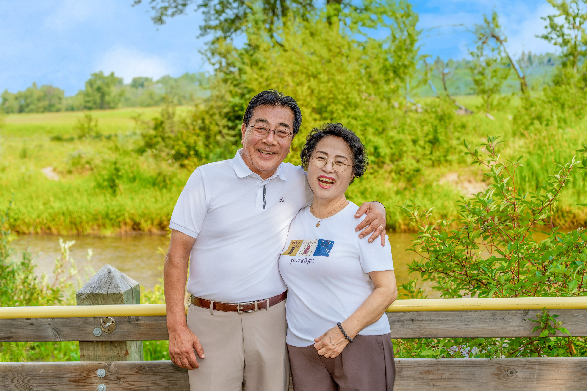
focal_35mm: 50
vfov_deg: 27.0
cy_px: 196
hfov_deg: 39.6
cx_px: 294
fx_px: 815
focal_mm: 50
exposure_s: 1/320
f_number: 4
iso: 100
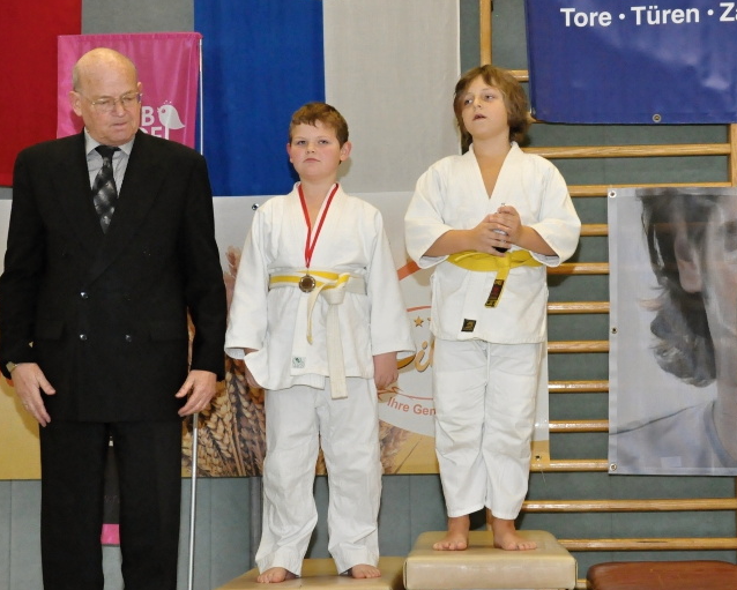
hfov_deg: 25.5
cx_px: 507
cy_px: 343
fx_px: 1615
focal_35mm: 74
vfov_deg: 20.7
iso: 2000
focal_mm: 32
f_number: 7.1
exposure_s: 1/100
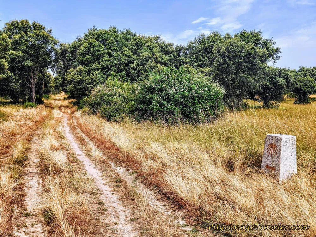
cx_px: 158
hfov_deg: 73.9
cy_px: 118
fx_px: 210
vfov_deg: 58.9
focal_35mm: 23
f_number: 1.8
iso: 12
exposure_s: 1/611
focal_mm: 6.4
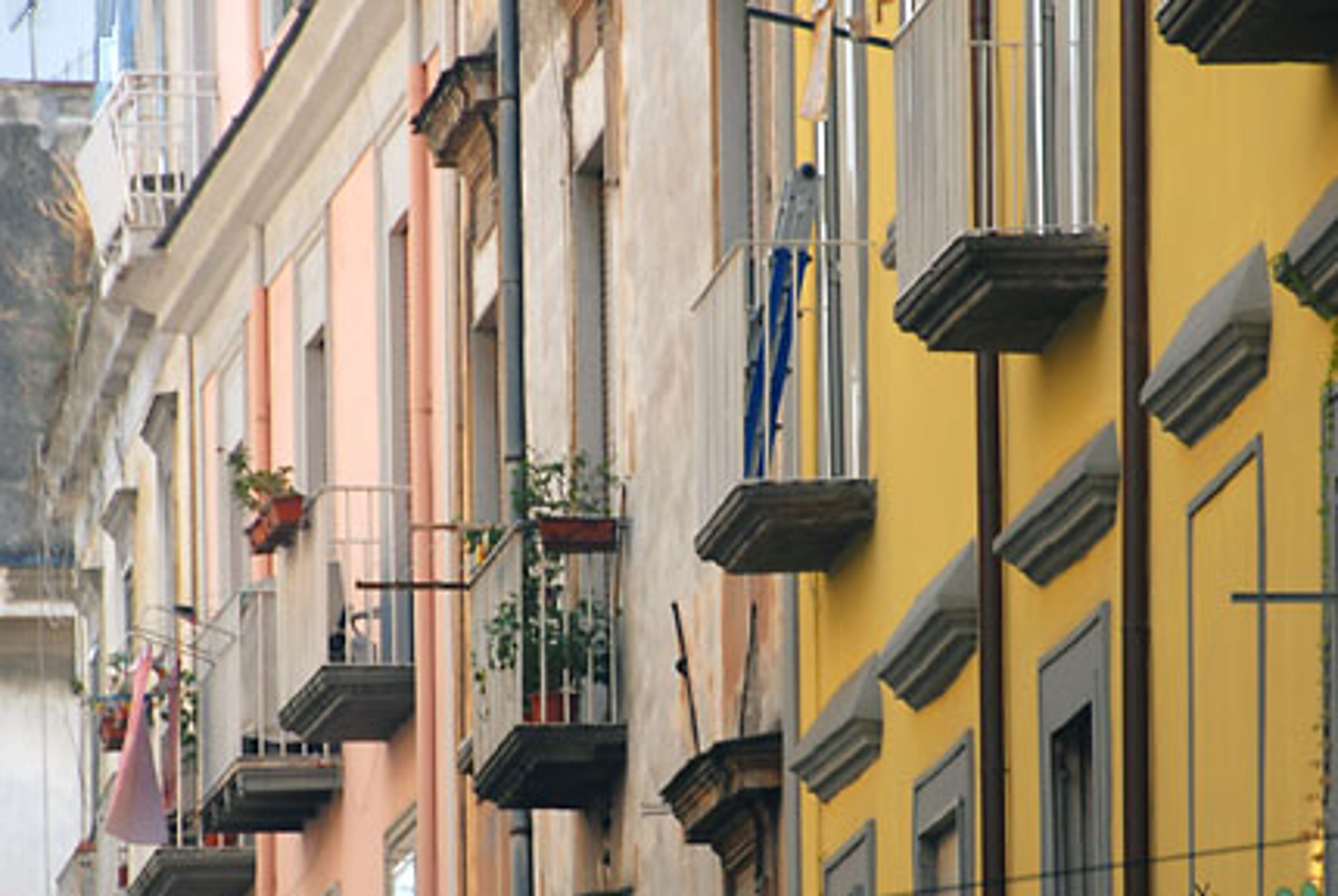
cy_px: 568
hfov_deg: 5.6
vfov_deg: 3.7
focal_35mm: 368
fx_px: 13696
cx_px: 737
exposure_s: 1/100
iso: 100
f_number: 5.6
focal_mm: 170
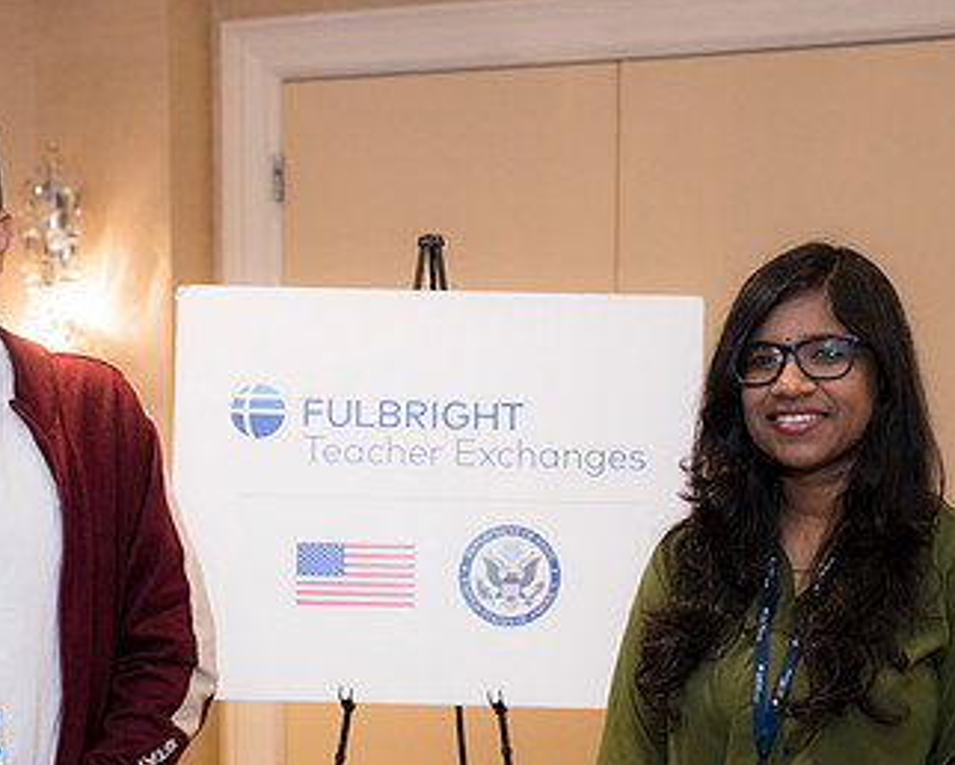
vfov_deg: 21.4
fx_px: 2008
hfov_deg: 26.7
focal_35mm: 71
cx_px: 377
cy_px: 565
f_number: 3.5
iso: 800
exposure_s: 1/160
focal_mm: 42
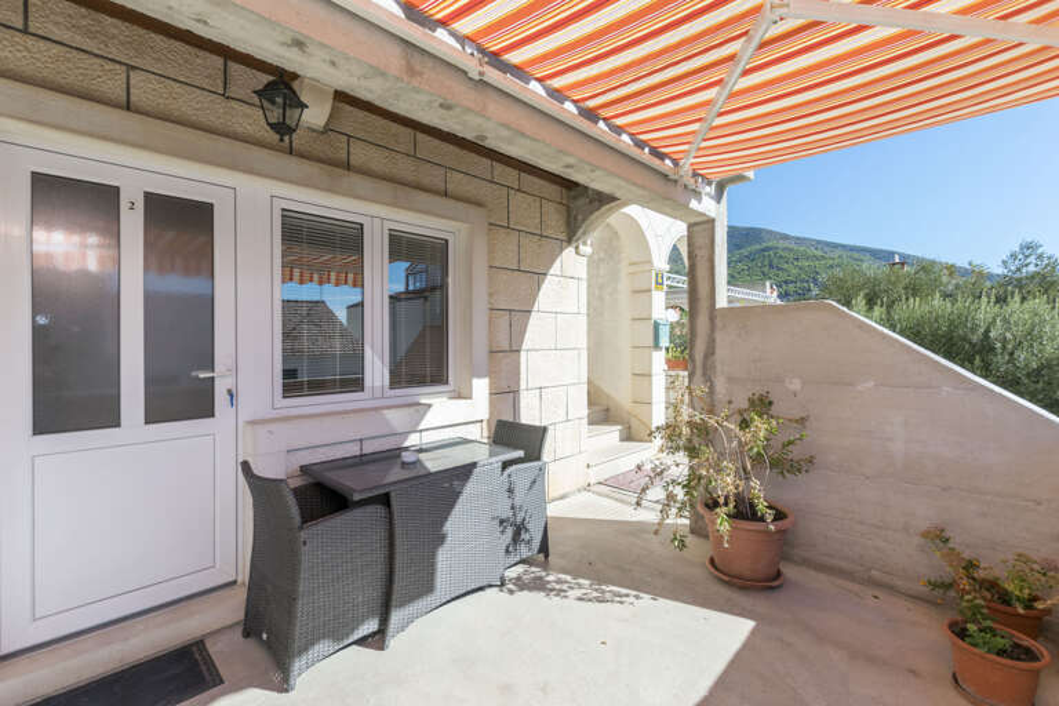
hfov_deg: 100.4
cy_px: 353
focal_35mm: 15
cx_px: 530
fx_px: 441
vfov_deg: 77.3
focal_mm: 10
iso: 100
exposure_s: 1/200
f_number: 8
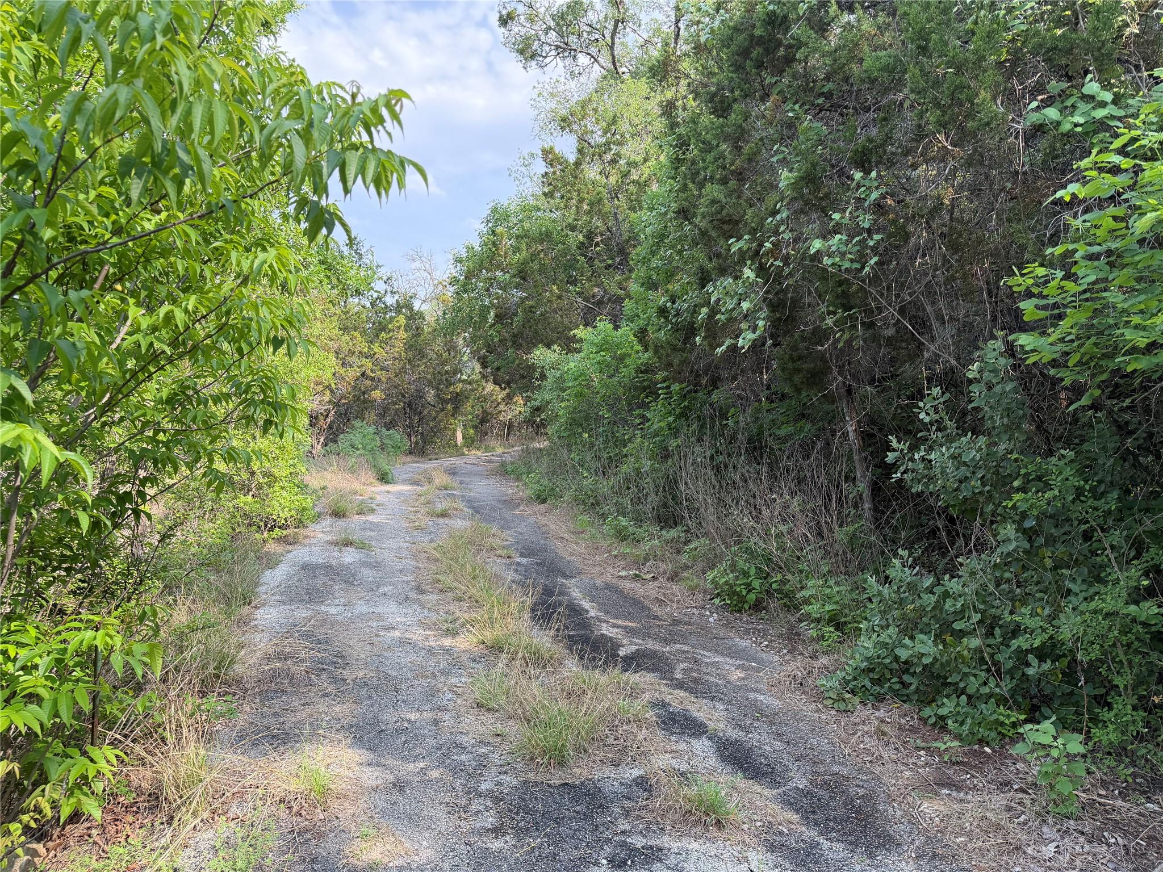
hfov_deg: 71.6
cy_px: 436
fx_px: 806
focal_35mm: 24
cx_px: 582
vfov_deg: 56.8
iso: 100
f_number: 1.78
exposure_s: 1/967
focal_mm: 6.76
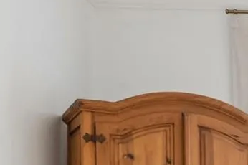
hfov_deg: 24.1
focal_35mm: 74
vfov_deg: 17.4
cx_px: 320
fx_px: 509
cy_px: 207
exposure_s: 1/8
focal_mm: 16
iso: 400
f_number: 8
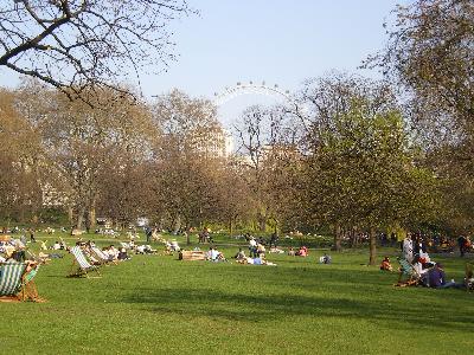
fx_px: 1123
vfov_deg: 18.0
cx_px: 237
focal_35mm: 82
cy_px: 178
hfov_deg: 23.8
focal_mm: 14.3
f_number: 7.2
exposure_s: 1/100
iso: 50
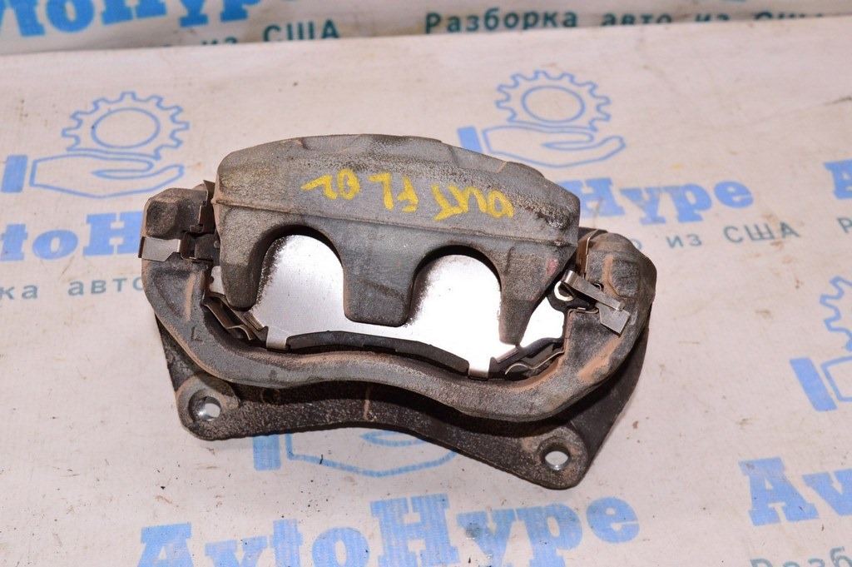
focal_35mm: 46
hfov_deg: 42.4
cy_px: 284
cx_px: 426
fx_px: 1100
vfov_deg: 28.9
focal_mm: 31
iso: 1600
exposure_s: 1/125
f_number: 8
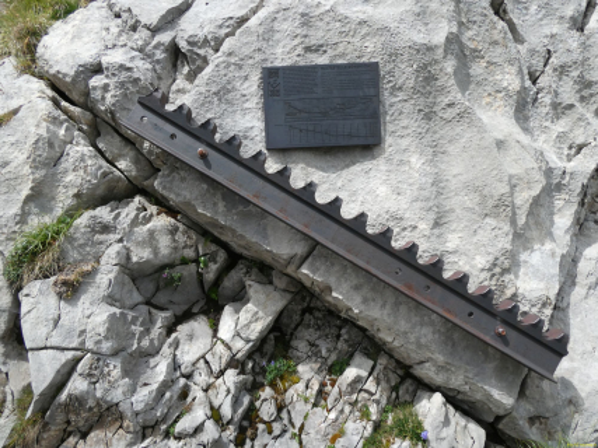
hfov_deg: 71.6
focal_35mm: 24
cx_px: 299
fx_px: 414
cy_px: 224
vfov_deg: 56.8
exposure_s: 1/800
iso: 80
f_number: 3.3
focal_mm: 4.3
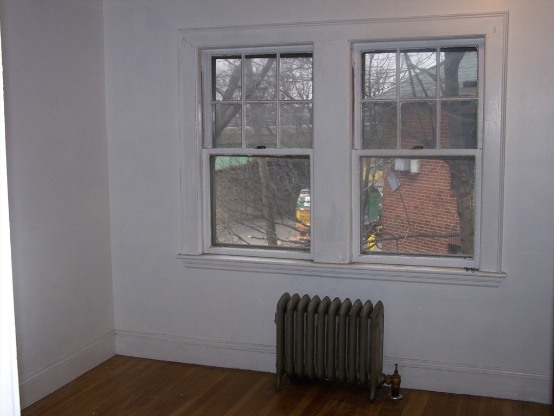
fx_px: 768
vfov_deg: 30.3
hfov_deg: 39.7
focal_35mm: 48
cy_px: 208
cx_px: 277
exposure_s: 1/60
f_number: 3
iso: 80
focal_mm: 8
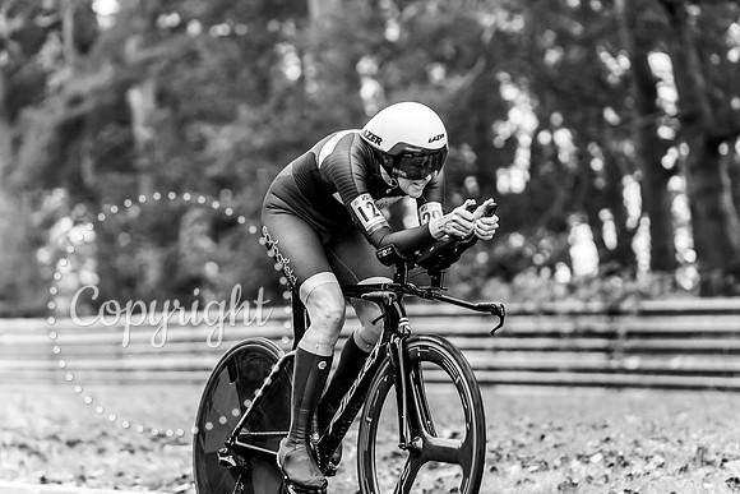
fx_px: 4627
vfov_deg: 6.1
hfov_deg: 9.1
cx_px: 402
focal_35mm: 225
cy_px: 247
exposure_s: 1/1000
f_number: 3.5
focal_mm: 180
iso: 2000
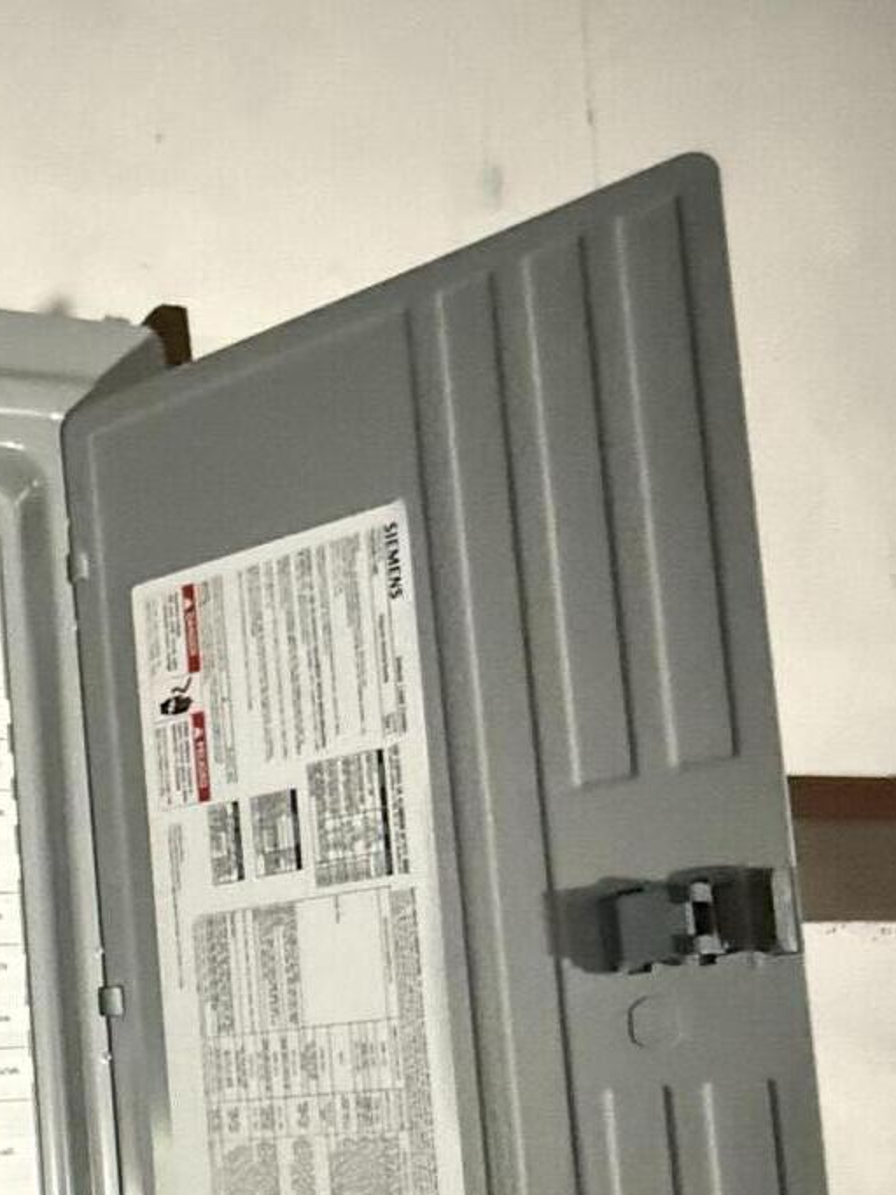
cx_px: -108
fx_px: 1415
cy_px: 1050
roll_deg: +2.6
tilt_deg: -4.3
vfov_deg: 42.4
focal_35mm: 41
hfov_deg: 31.0
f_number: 2.2
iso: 1250
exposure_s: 1/60
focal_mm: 2.22
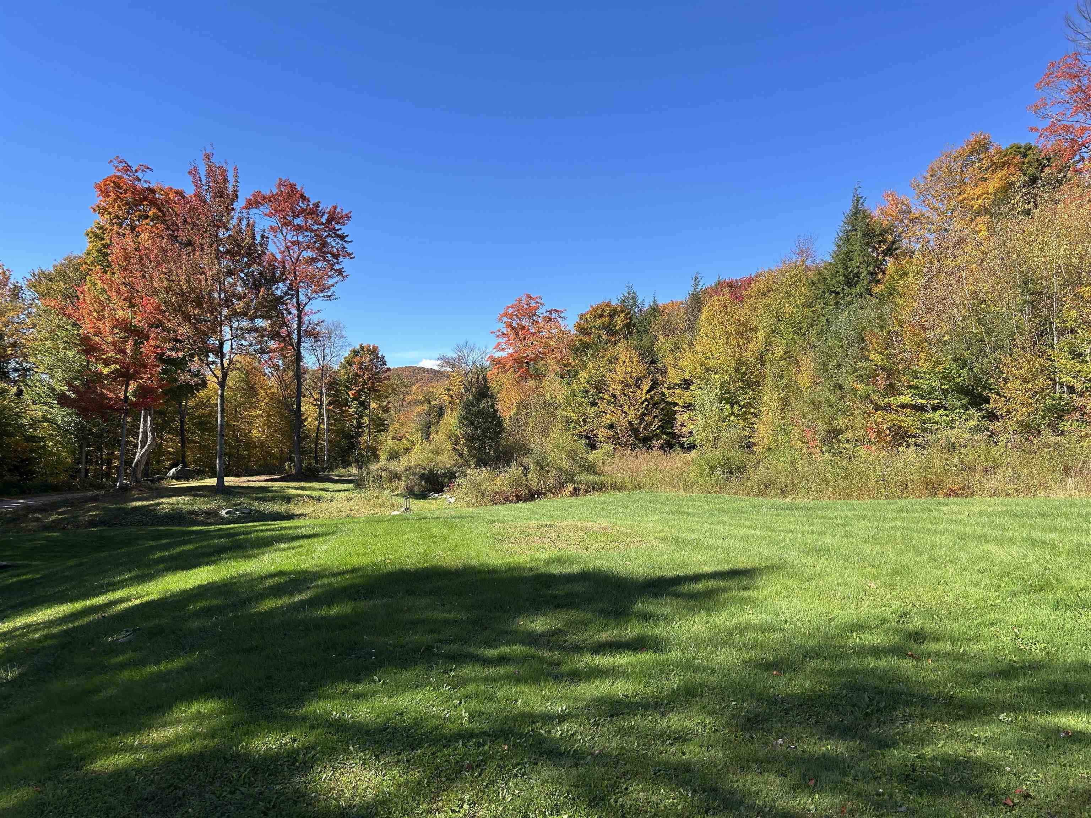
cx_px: 546
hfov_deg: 67.3
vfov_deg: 53.1
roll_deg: -2.1
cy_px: 409
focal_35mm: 26
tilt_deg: +3.5
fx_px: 819
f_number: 1.5
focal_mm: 5.7
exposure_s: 1/2123
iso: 50
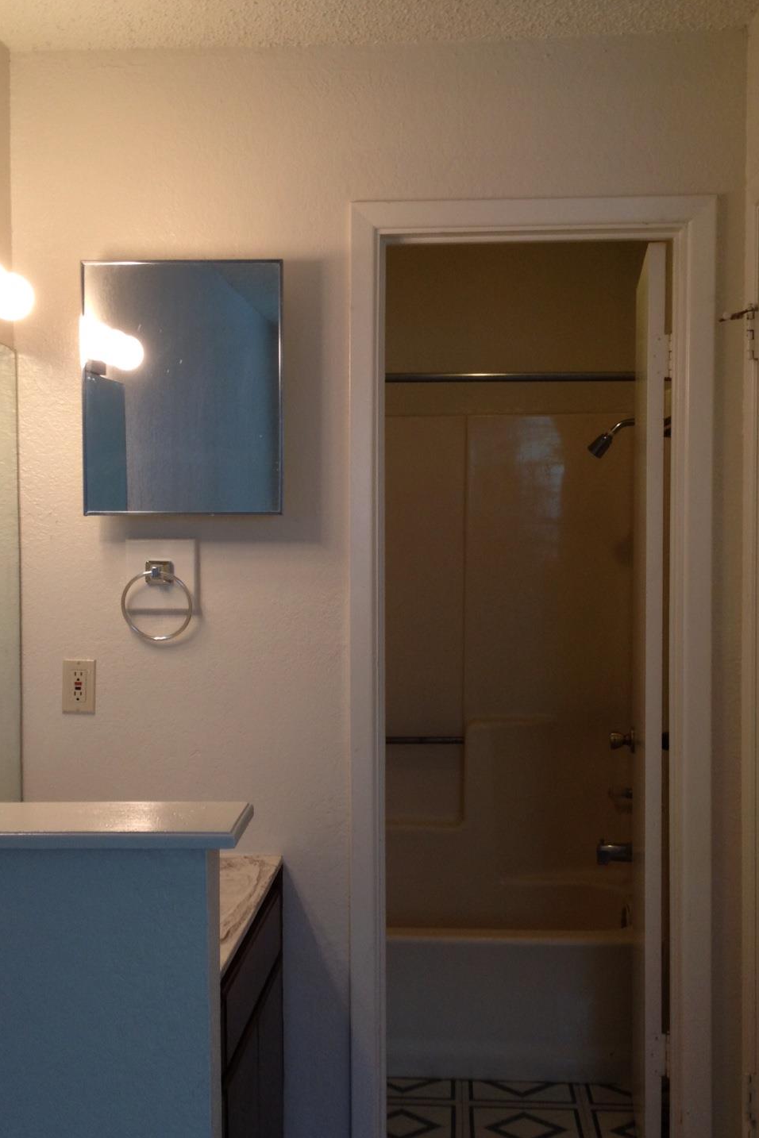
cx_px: 341
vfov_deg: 38.2
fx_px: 1644
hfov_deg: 26.0
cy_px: 606
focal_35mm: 52
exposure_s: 1/24
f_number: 2.4
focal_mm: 4.28
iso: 50
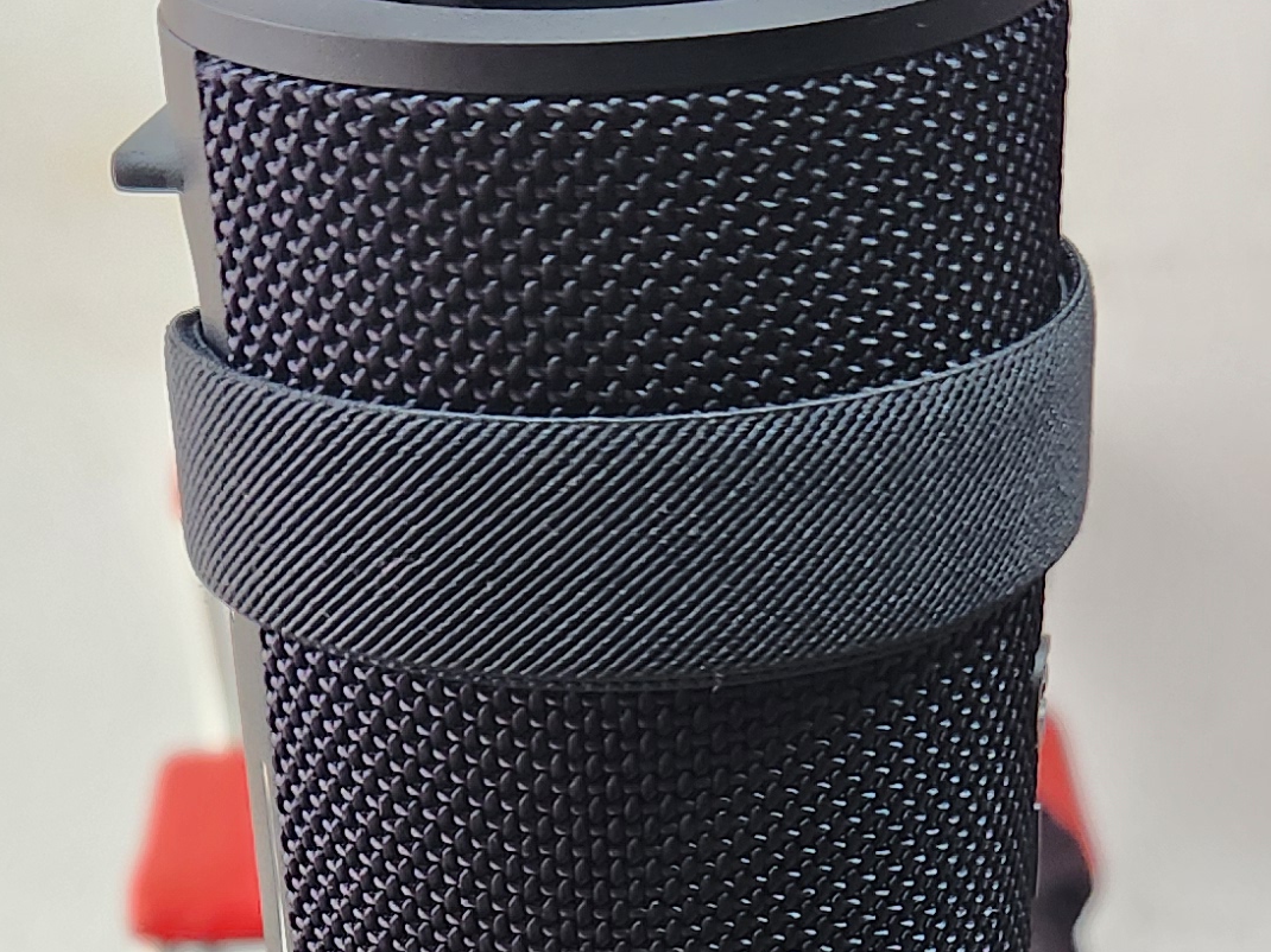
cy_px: 1437
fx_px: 3157
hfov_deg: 22.8
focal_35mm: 86
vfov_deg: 15.7
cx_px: 577
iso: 160
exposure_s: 1/180
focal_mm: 5.4
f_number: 1.8
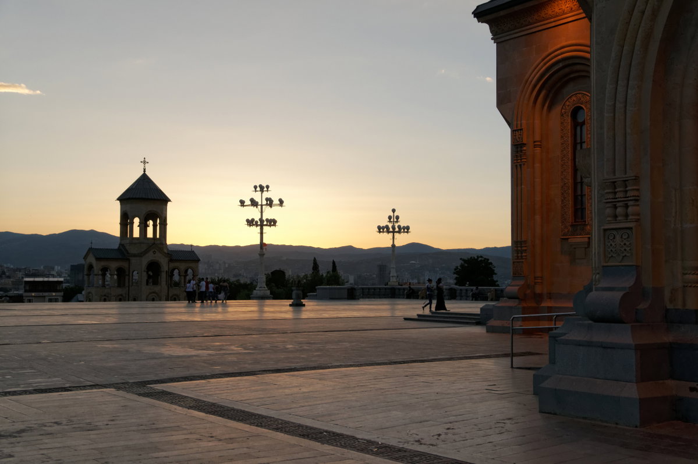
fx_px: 872
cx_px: 349
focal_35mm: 45
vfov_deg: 29.8
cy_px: 232
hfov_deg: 43.6
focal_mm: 30
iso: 400
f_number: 4
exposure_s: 1/2000
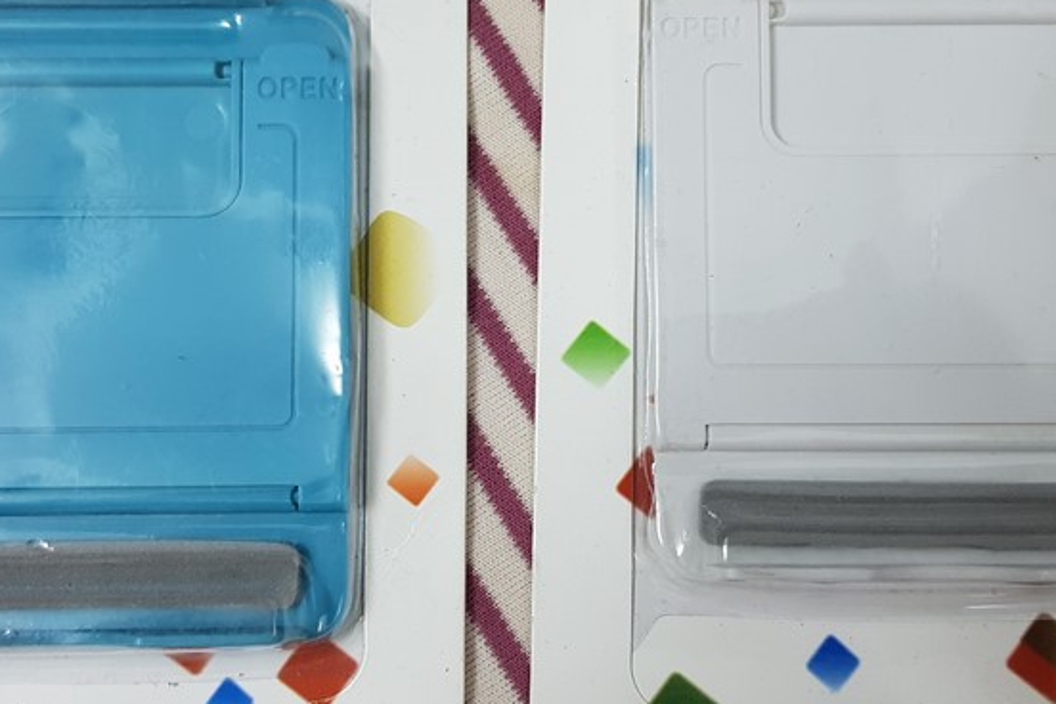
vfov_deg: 28.6
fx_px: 1379
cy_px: 302
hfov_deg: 41.9
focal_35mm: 47
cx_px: 499
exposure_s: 1/17
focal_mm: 4.3
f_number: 1.7
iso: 200
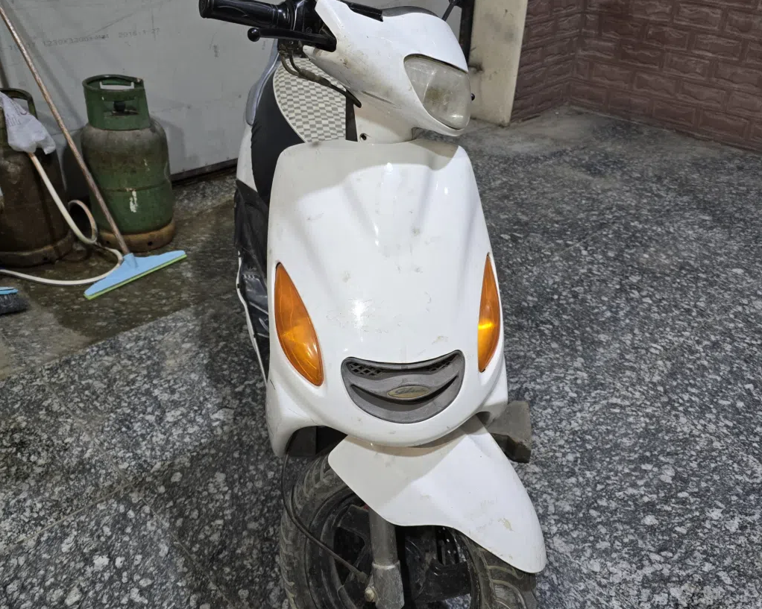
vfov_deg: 48.5
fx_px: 676
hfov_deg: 58.8
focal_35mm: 30
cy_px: 284
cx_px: 381
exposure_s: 1/100
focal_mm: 6.3
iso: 250
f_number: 1.7
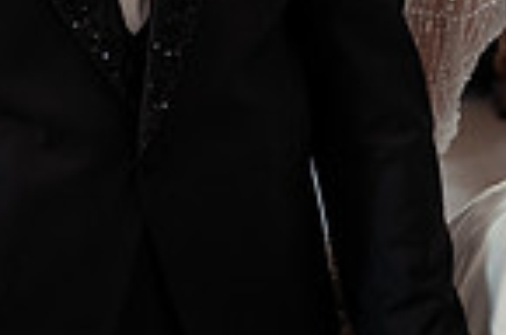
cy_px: -134
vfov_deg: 10.9
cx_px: 402
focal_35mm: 121
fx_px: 1697
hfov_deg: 16.8
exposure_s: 1/200
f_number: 2.8
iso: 1600
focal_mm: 28
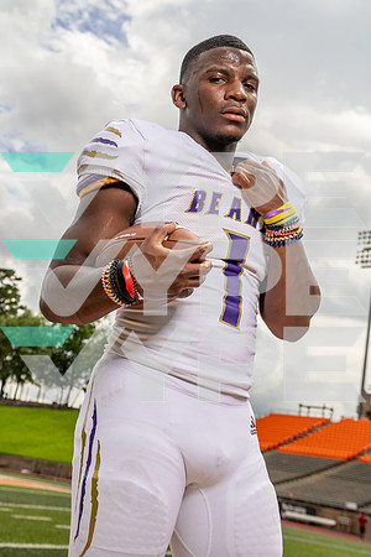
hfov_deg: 26.5
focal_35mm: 51
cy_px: 278
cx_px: 186
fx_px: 788
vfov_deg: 38.9
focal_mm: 51
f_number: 8
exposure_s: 1/160
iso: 100
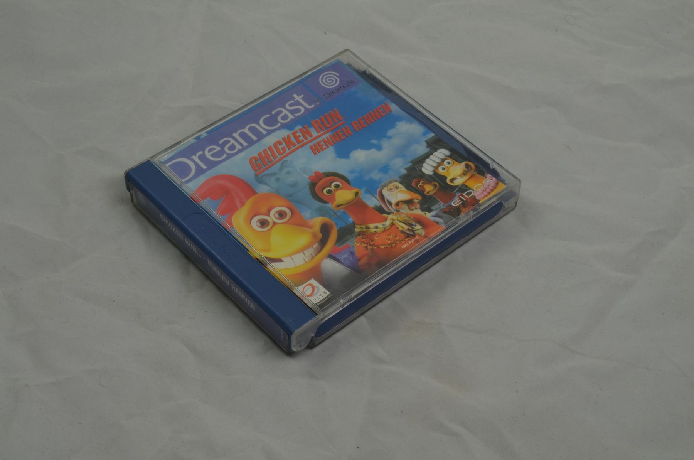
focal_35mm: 60
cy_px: 230
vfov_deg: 22.5
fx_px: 1155
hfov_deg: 33.5
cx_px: 347
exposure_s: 1/3
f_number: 20
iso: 100
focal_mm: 40
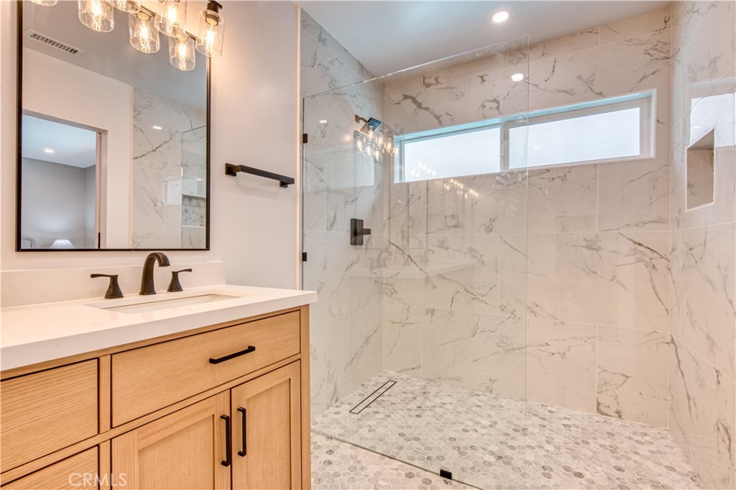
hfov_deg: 96.8
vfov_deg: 73.7
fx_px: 327
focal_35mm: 16
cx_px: 368
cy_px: 245
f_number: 14
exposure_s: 1/10
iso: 200
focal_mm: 16
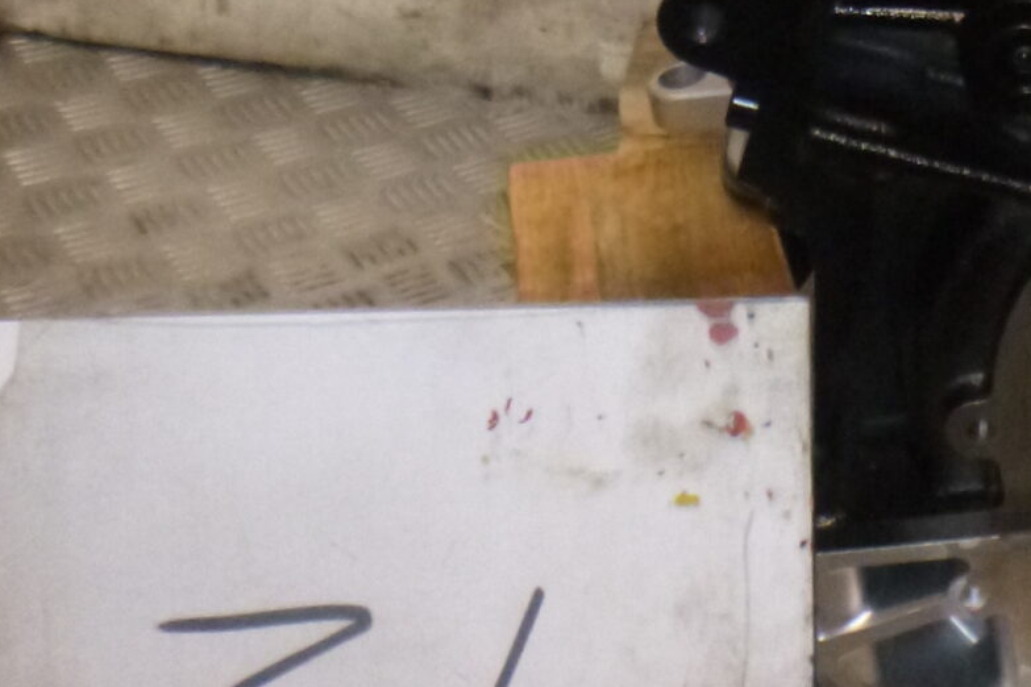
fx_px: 2434
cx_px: 1150
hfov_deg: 22.5
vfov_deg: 15.5
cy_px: -141
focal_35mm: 85
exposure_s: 1/60
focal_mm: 4.5
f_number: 3.9
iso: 400
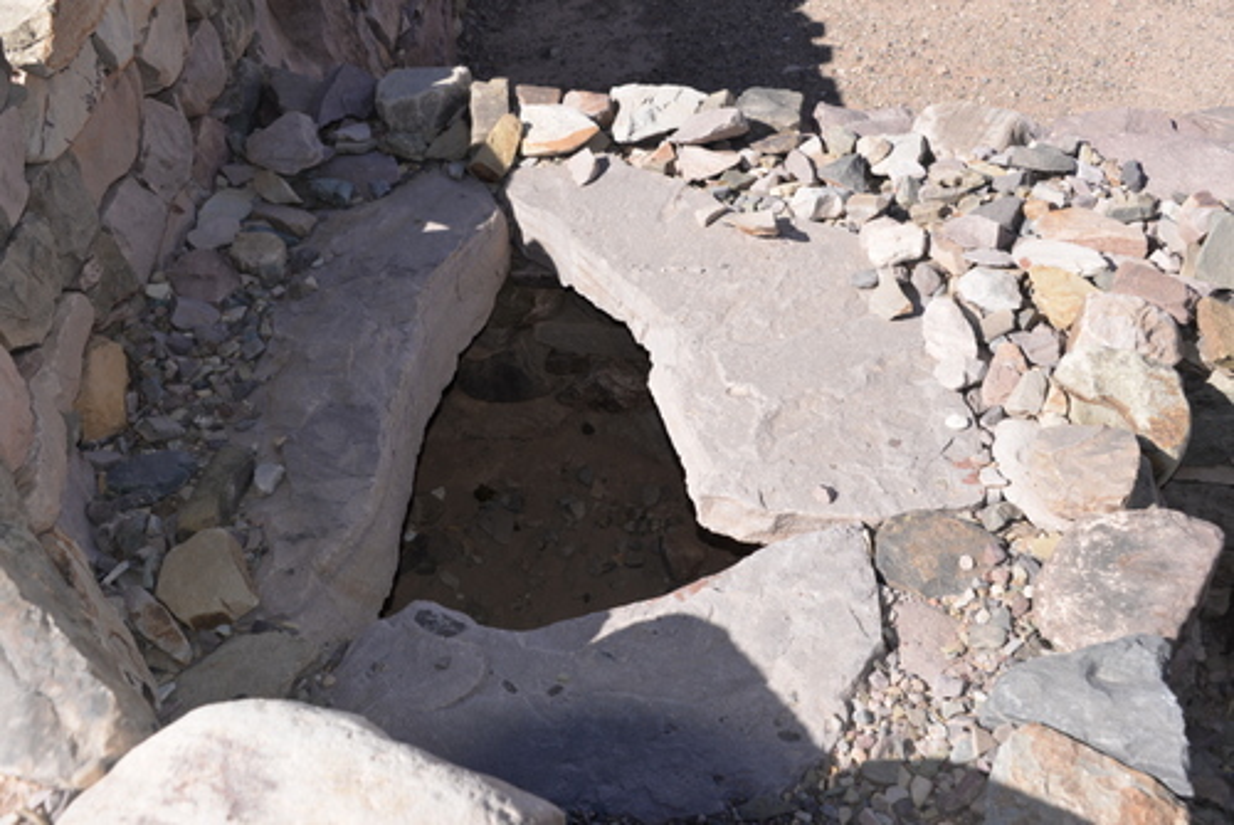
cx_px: 617
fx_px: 1543
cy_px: 412
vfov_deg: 29.9
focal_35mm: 45
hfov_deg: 43.6
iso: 100
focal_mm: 45
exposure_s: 1/200
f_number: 7.1
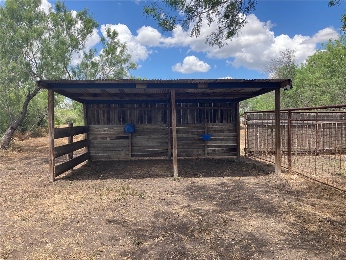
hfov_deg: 63.4
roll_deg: +0.4
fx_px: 280
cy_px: 130
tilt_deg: -0.9
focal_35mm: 28
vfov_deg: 49.7
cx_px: 173
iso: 20
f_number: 1.8
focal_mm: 3.99
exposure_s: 1/1143
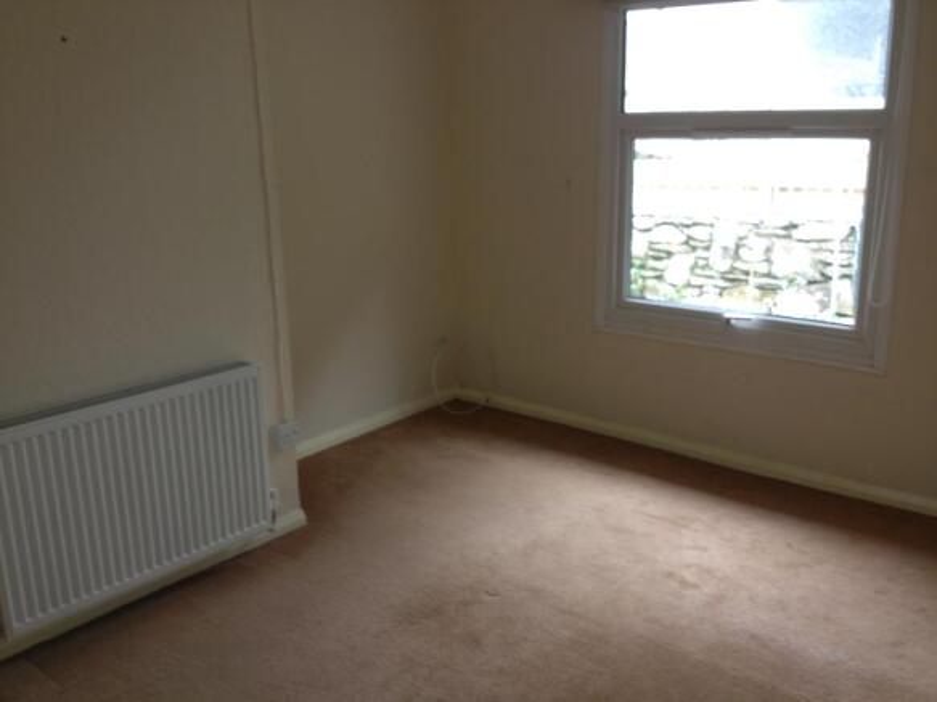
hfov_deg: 52.6
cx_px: 468
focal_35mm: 35
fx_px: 947
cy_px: 351
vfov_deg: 40.7
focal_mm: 4.28
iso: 80
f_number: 2.4
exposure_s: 1/20
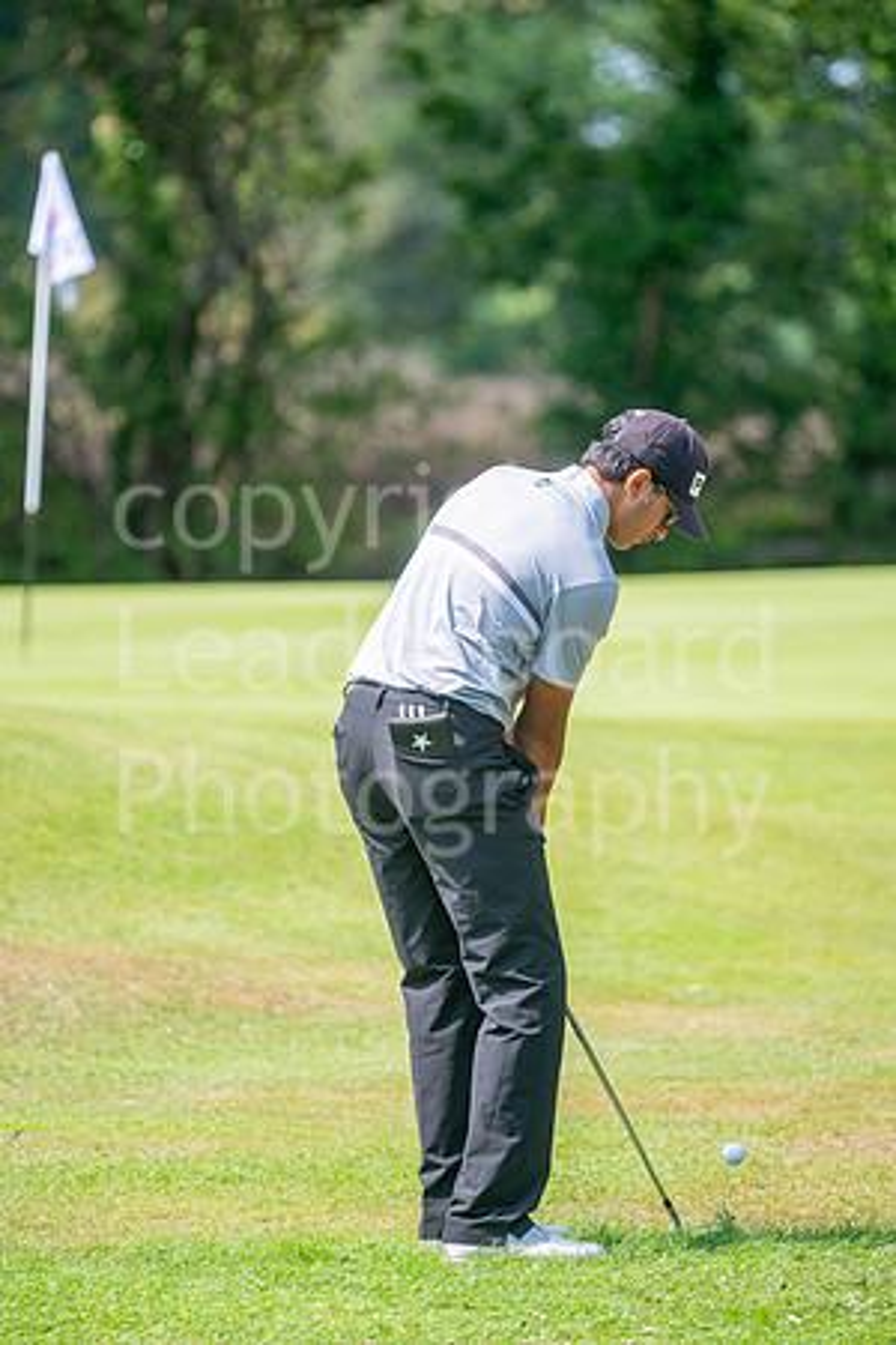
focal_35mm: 300
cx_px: 448
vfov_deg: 6.9
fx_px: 11199
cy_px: 672
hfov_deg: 4.6
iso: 640
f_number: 5
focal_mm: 300
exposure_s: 1/2500
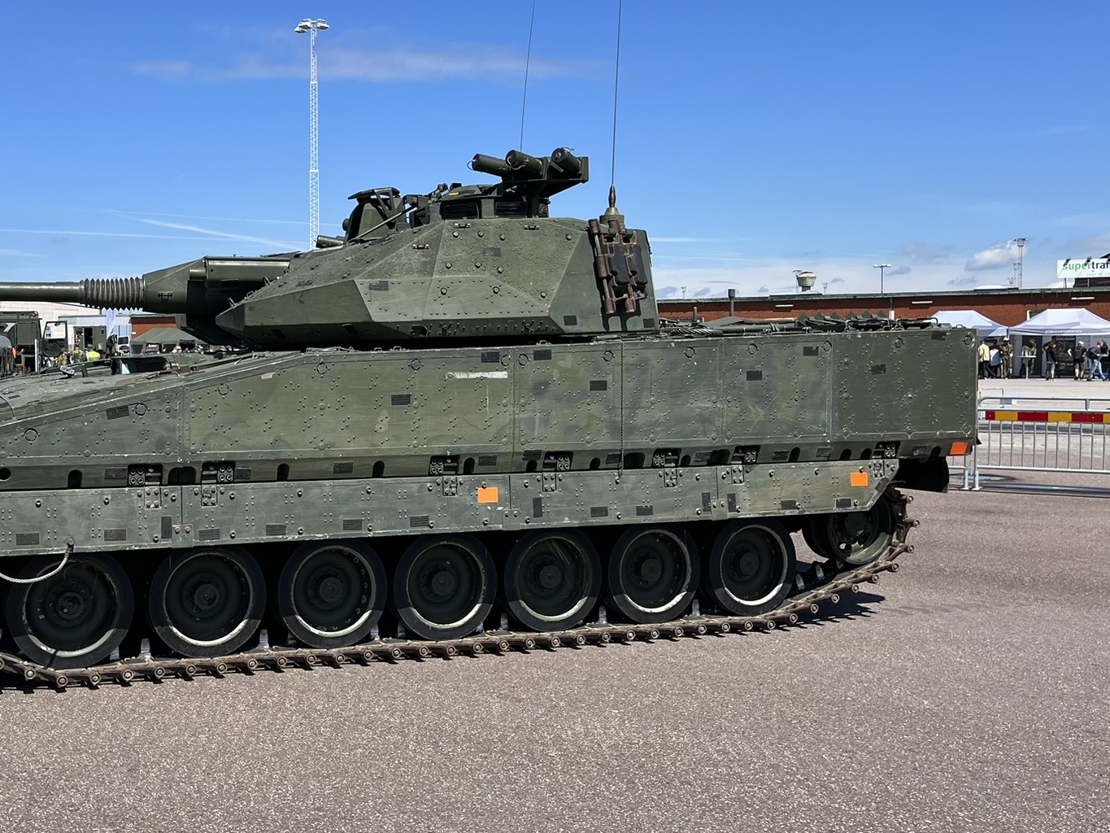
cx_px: 334
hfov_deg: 46.8
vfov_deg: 36.8
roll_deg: +1.4
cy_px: 409
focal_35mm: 39
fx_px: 1251
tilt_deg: -3.0
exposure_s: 1/3413
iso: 50
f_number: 1.6
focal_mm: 5.1
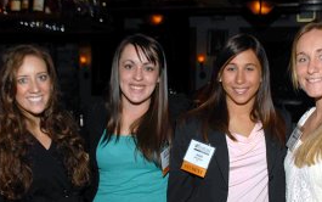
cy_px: 136
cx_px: 179
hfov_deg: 35.2
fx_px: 507
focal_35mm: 58
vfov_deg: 22.4
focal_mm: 25
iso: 100
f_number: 5.6
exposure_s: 1/250
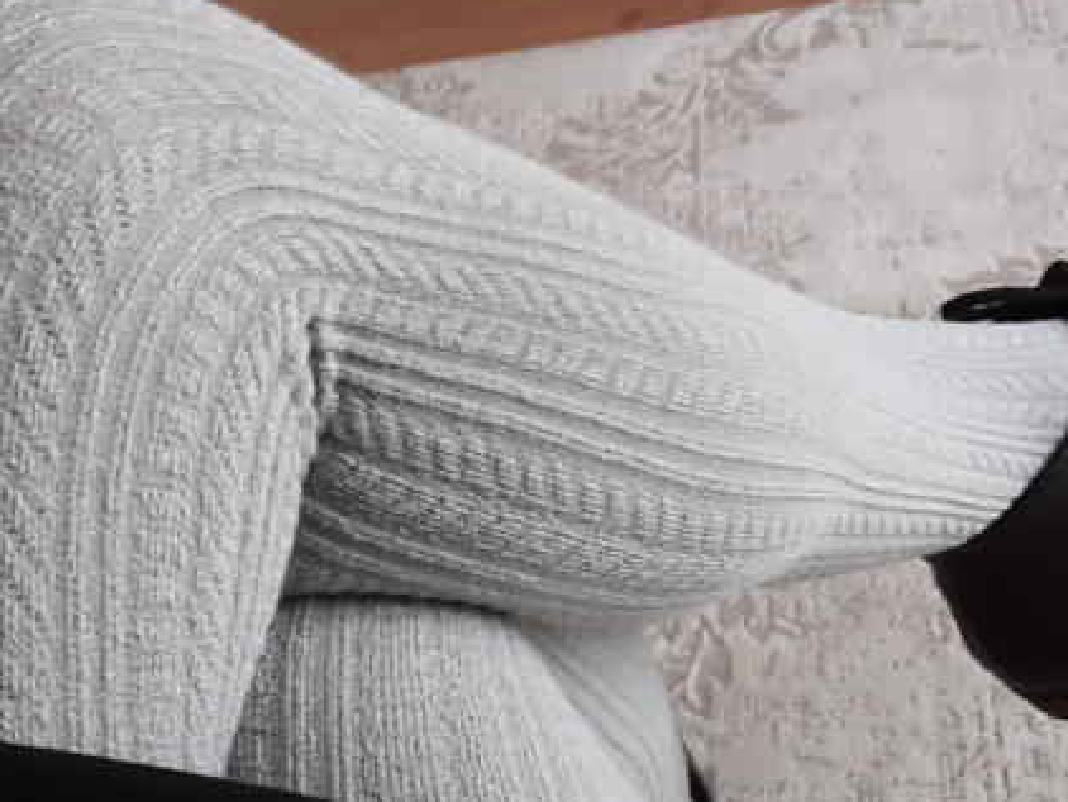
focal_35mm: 49
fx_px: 1513
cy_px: 622
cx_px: 342
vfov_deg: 29.1
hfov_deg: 38.4
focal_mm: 2.2
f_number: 1.9
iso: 125
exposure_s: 1/50
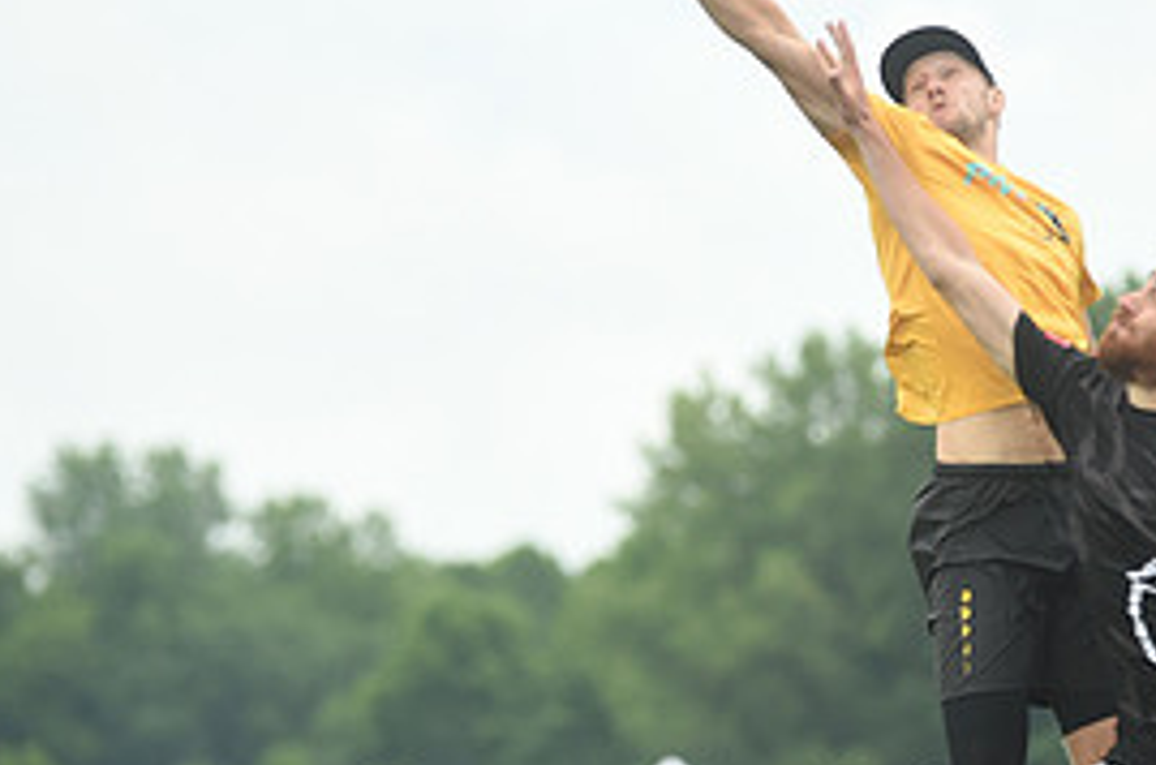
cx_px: 881
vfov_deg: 4.2
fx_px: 10379
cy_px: 578
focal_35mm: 324
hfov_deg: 6.4
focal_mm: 150
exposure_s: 1/1000
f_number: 2.8
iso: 320
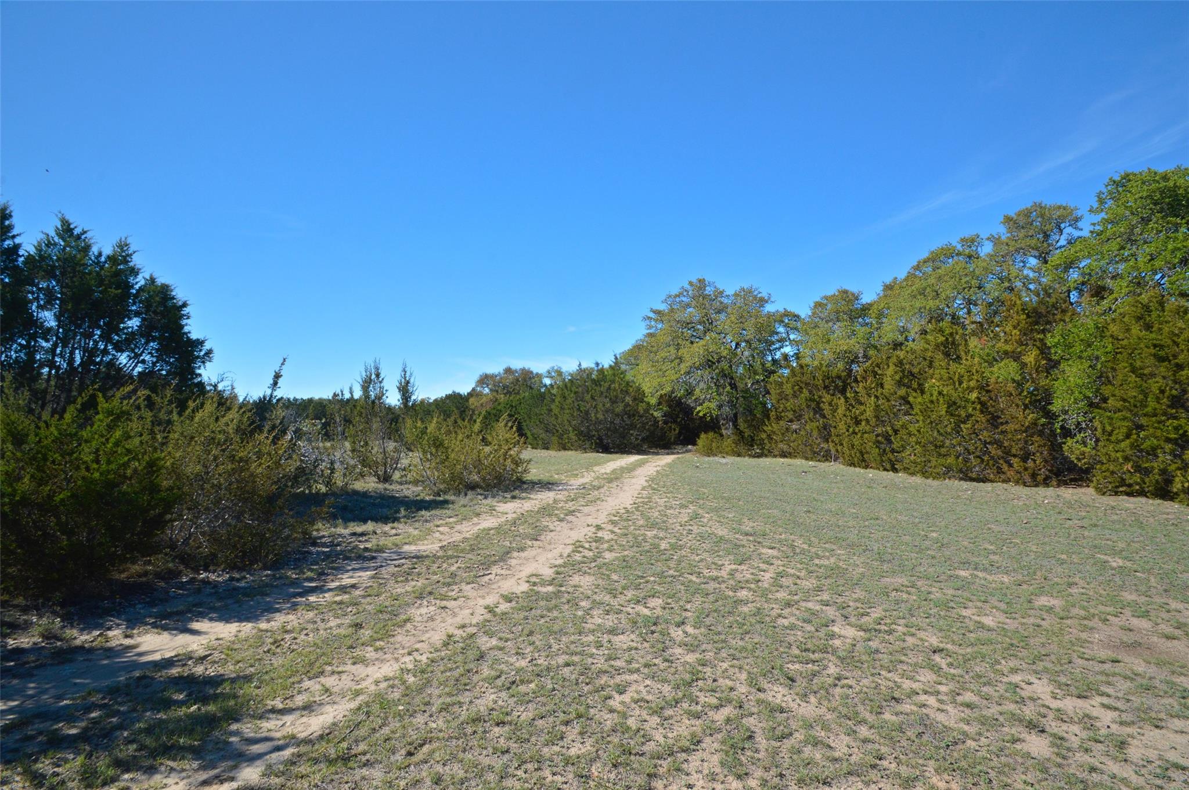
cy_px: 395
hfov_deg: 100.4
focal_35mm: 15
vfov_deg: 77.2
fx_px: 495
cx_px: 594
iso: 200
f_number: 16
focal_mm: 10
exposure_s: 1/60
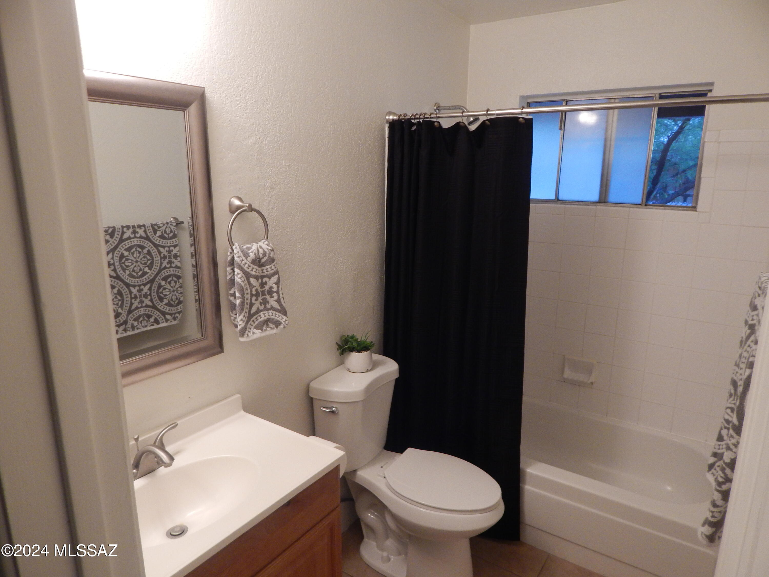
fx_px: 489
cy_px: 288
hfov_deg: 76.4
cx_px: 384
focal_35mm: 22
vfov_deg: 61.1
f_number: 3
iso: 280
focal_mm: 4
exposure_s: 1/30
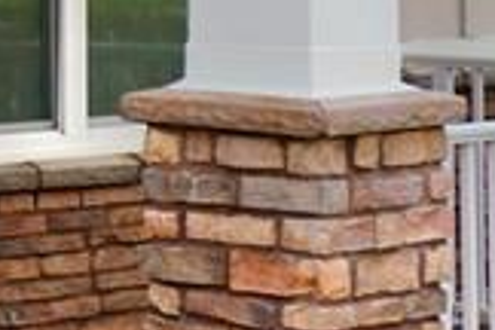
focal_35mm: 221
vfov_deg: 6.1
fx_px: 3039
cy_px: -186
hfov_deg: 9.0
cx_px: -327
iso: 400
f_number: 4
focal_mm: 35
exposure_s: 1/160
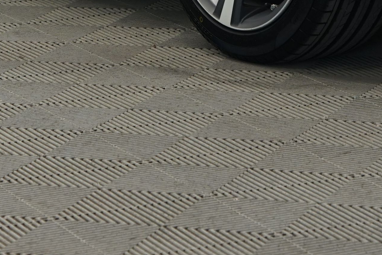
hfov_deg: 7.2
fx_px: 3045
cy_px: -314
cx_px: 325
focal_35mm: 287
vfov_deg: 4.7
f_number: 5
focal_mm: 61
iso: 500
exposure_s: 1/20
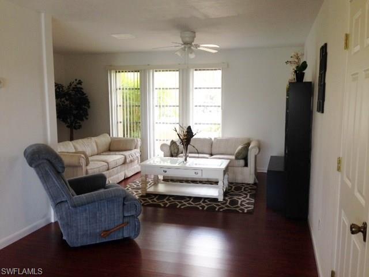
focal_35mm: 33
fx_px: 352
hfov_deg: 55.4
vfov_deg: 42.9
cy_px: 138
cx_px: 184
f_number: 2.4
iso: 80
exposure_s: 1/24
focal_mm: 4.12
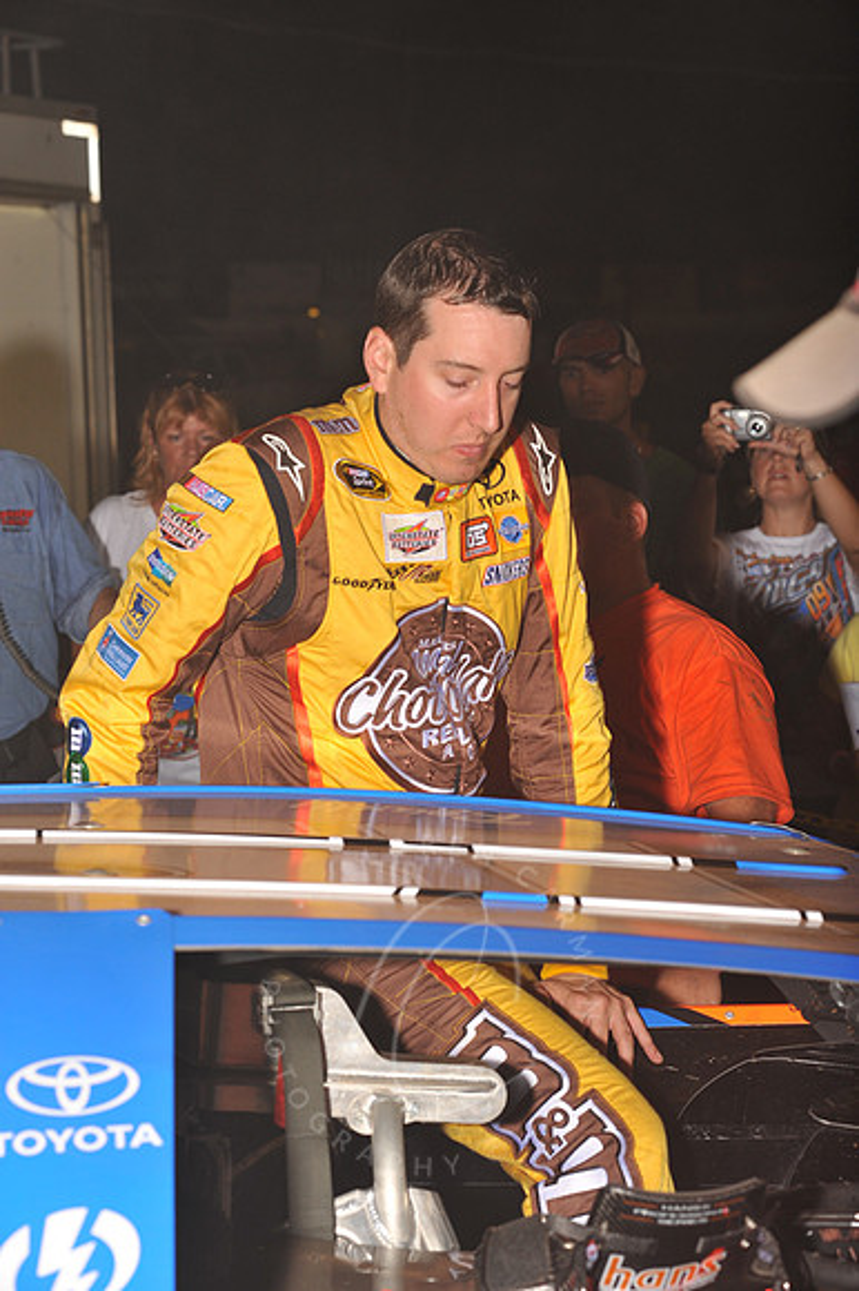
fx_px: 4013
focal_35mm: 112
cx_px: 430
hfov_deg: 12.2
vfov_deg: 18.3
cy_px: 646
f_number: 9
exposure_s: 1/320
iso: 640
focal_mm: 112
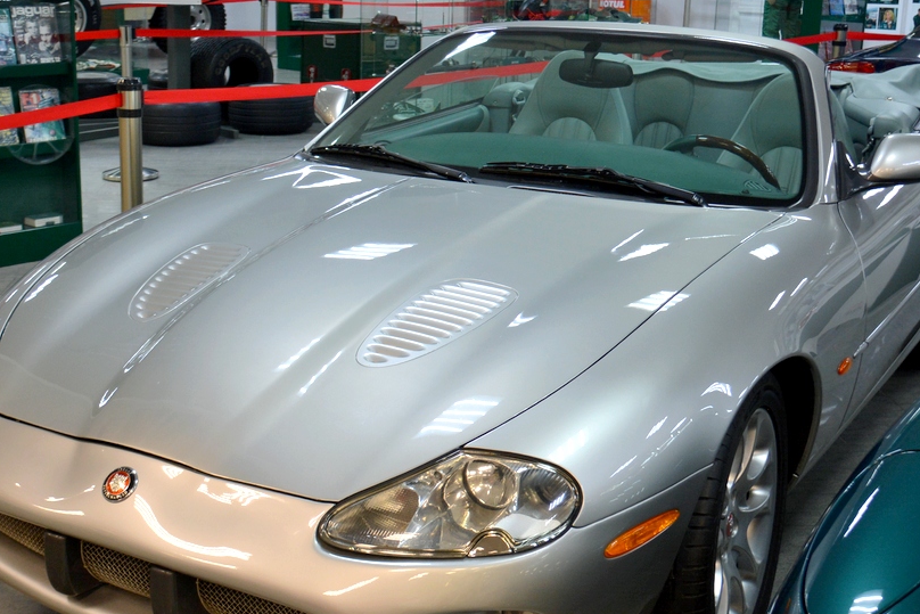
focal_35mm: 49
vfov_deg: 27.5
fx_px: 1252
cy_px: 335
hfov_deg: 40.3
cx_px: 409
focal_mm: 22
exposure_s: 1/60
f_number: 4
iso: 400
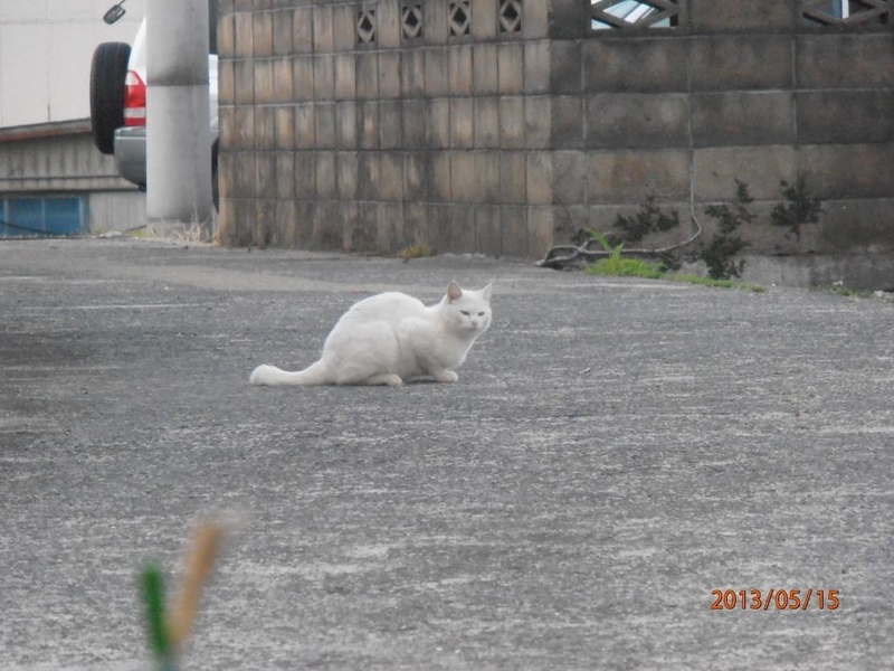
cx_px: 447
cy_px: 336
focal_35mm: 300
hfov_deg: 6.6
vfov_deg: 5.0
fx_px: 7748
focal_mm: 52.5
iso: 800
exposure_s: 1/125
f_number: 5.9
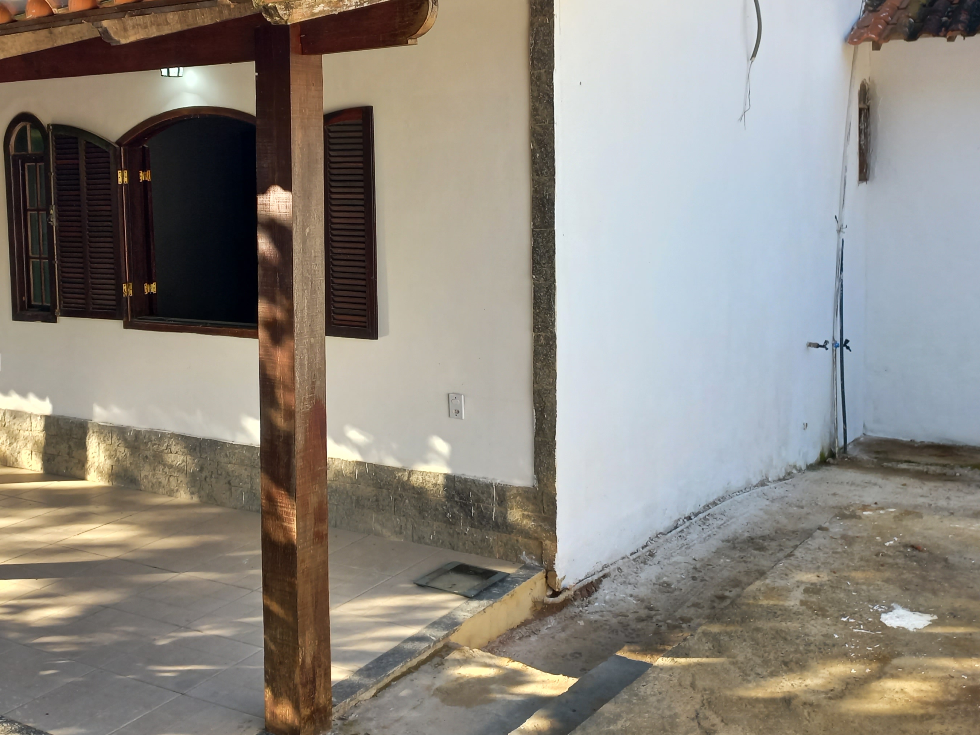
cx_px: 387
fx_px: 1217
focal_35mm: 43
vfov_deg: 33.3
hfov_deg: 43.6
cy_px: 234
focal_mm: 4.6
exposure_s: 1/120
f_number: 1.8
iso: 25
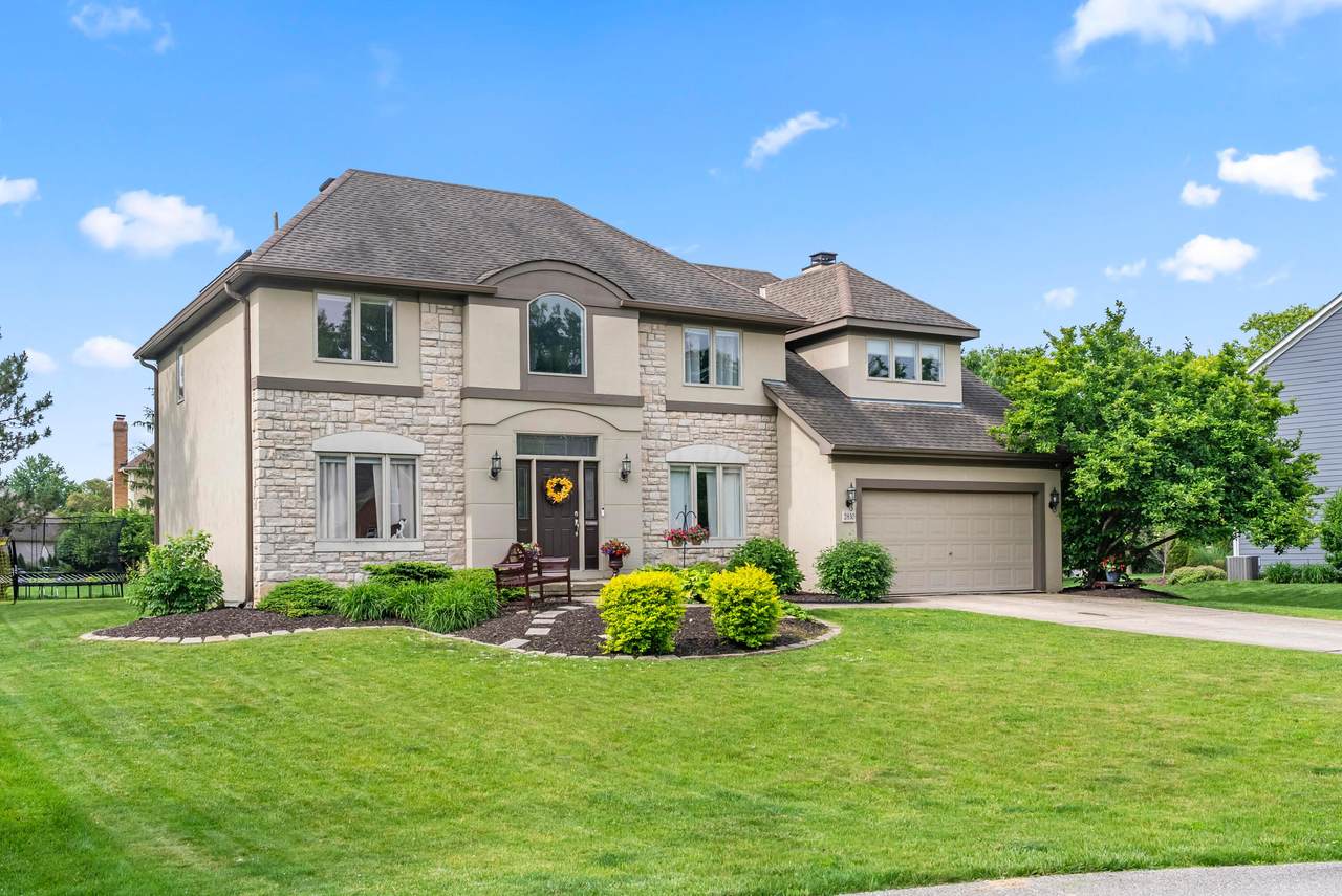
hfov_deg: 55.8
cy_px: 448
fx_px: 1268
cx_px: 671
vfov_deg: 38.9
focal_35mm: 34
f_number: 8
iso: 640
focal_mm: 34
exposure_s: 1/800
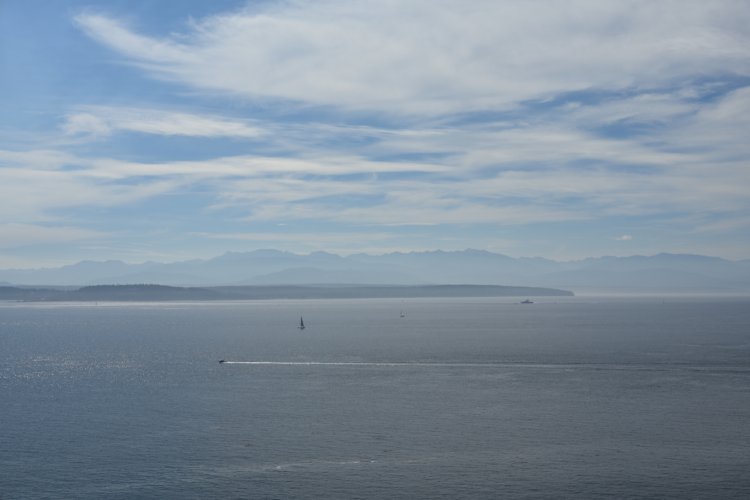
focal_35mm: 50
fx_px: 1042
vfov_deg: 27.0
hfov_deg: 39.6
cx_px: 375
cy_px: 250
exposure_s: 1/800
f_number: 10
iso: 100
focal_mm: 50
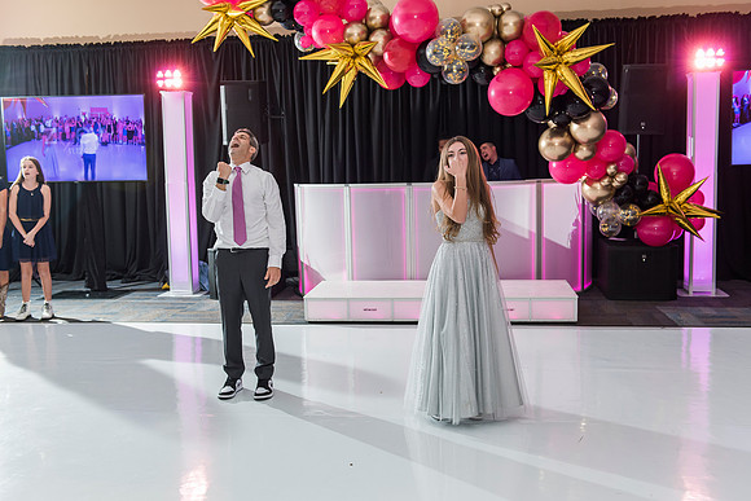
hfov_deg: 53.1
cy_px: 250
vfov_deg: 36.9
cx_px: 376
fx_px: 751
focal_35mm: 36
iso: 1000
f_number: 4.5
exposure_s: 1/100
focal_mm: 36
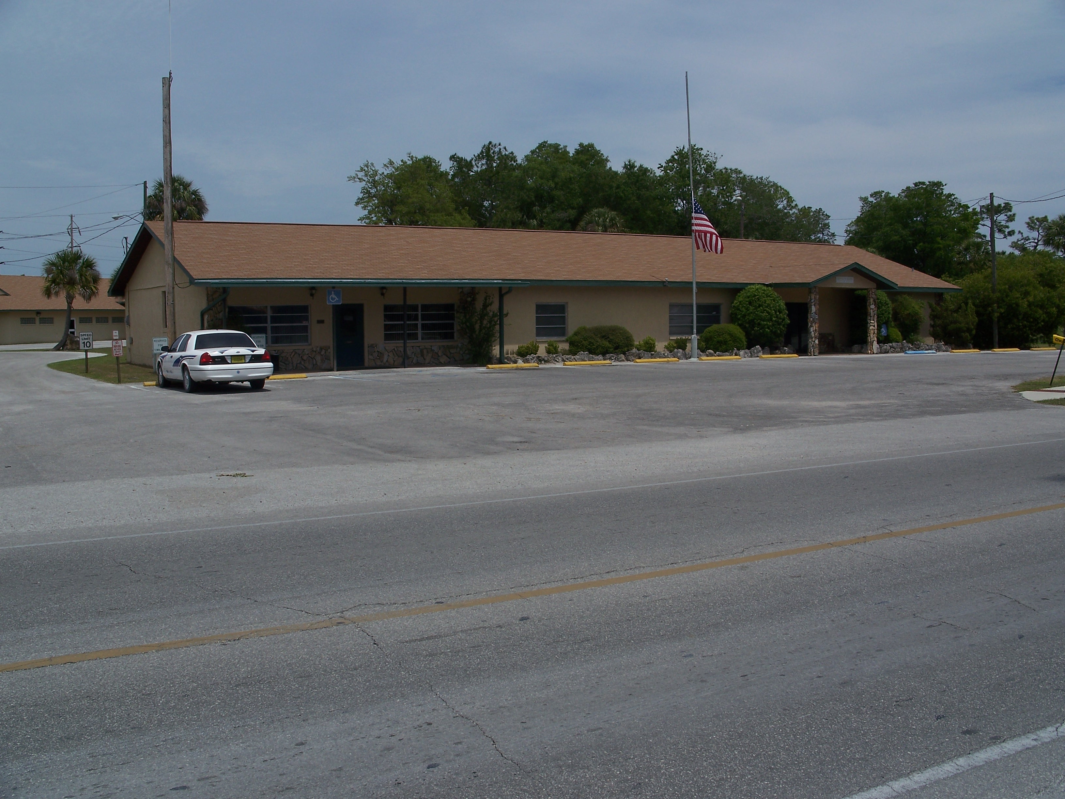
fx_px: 1138
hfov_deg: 50.1
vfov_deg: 38.7
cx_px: 532
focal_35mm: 37
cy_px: 400
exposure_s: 1/800
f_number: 5.6
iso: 64
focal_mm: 7.8
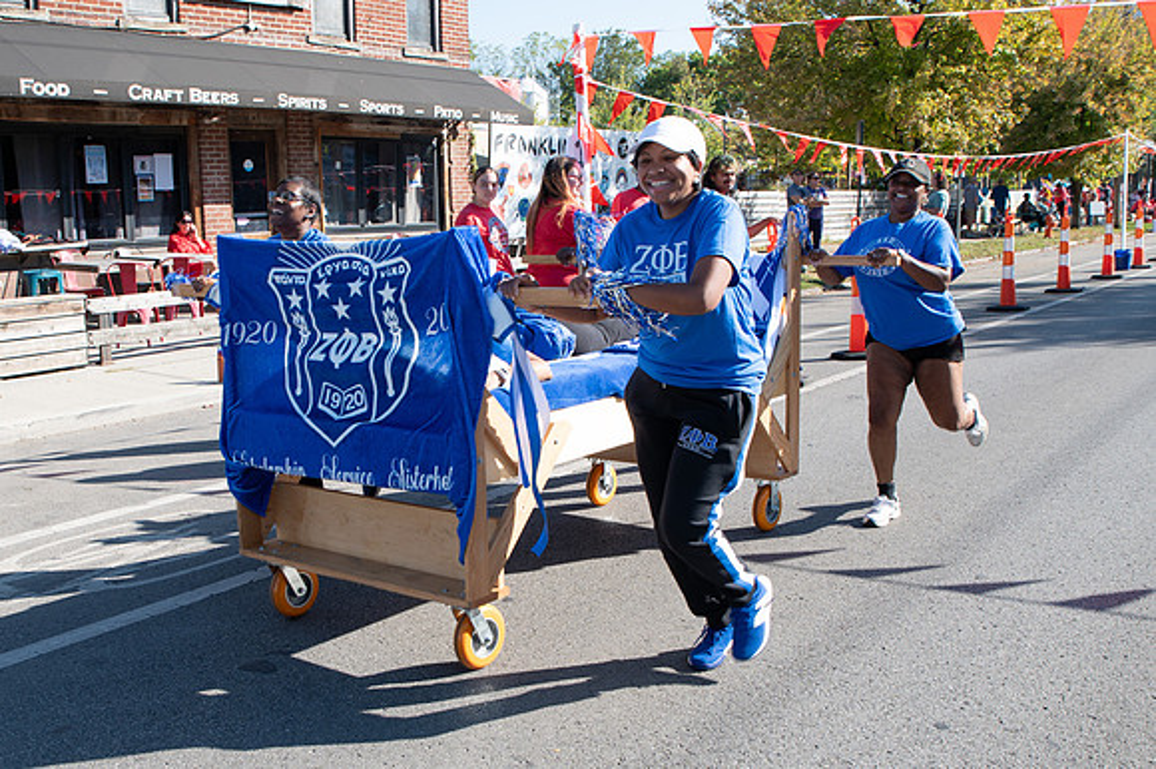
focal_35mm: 38
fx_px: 1206
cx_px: 490
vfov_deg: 35.4
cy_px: 425
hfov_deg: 51.0
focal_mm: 24
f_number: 6.3
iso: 160
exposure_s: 1/320
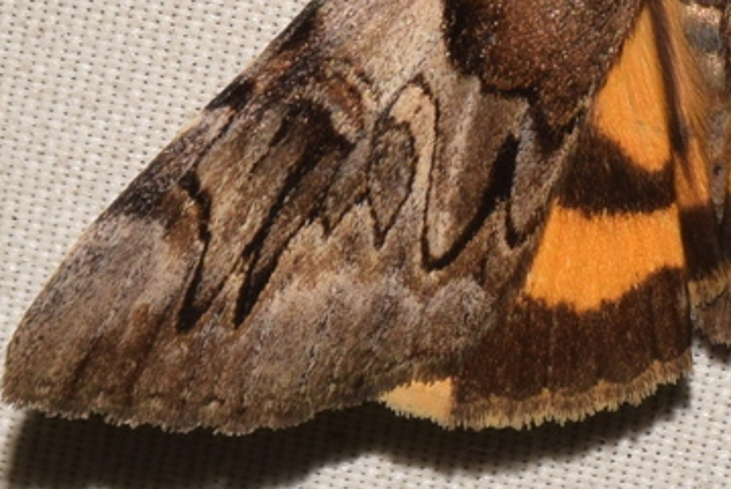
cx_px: 632
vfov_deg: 3.8
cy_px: -14
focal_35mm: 361
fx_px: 7336
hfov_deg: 5.7
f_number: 14
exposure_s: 1/160
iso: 125
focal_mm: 90
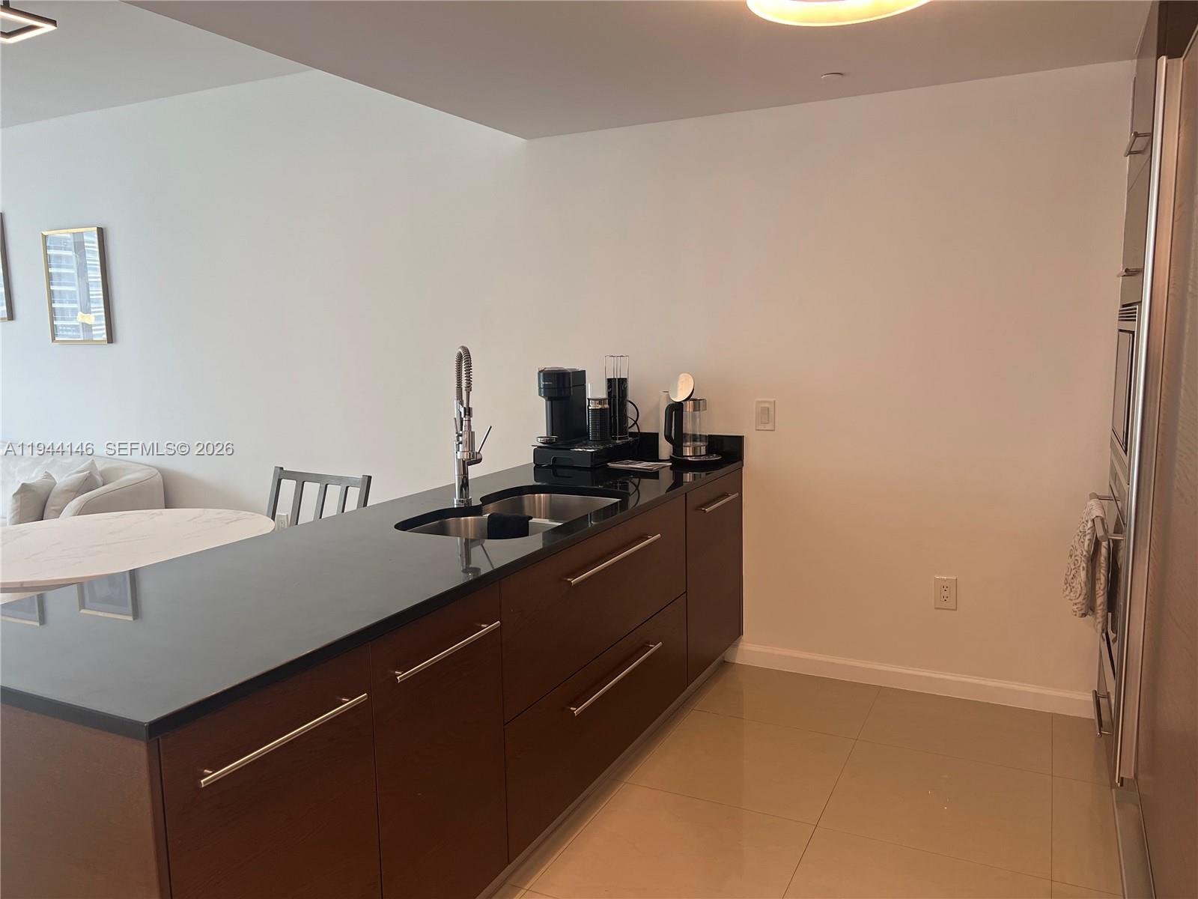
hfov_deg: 67.3
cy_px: 450
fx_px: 900
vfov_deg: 53.1
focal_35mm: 26
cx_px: 599
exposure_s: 1/120
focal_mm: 5.7
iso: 80
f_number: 1.5
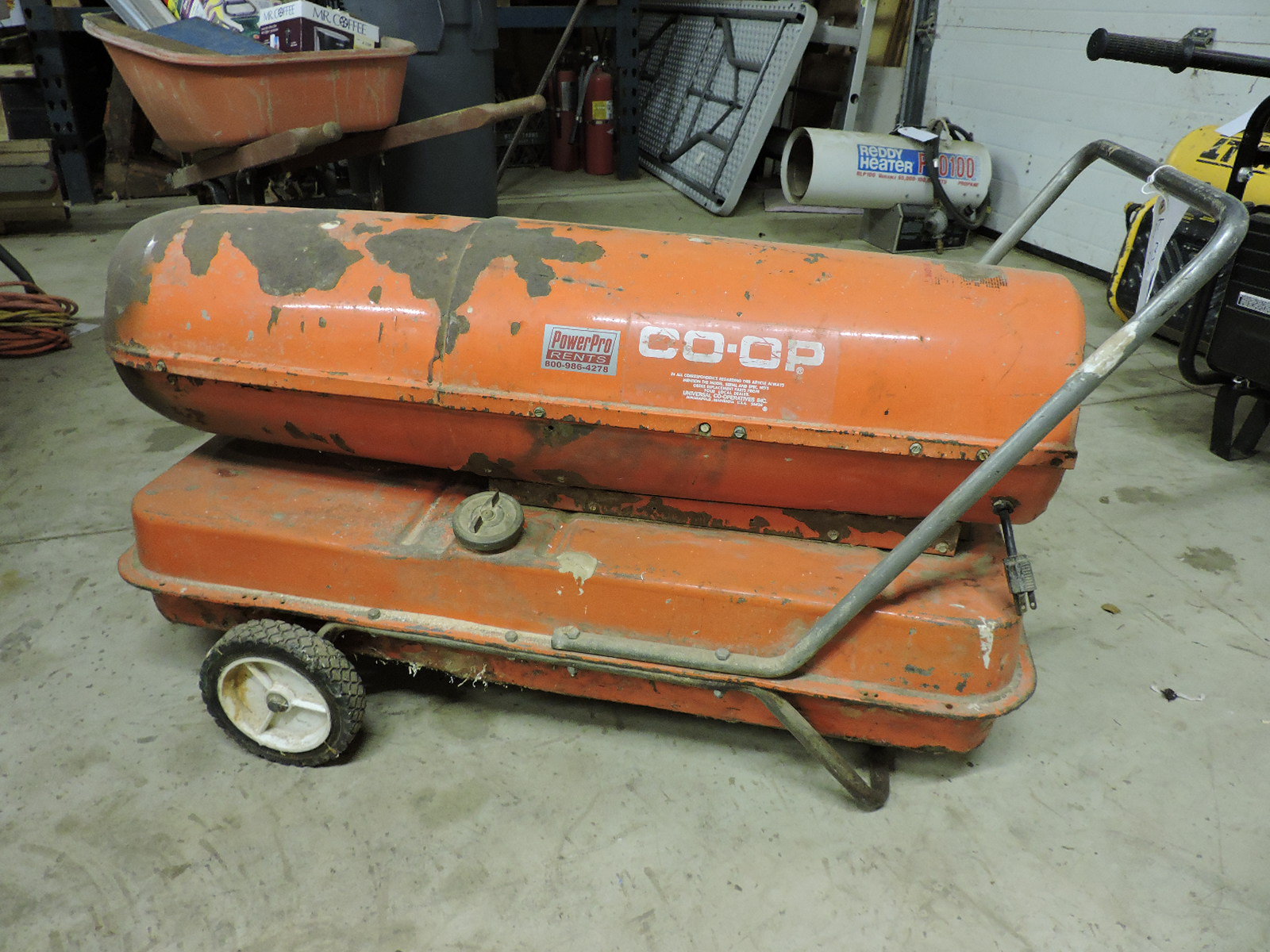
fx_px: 881
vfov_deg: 56.8
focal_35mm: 24
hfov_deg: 71.6
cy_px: 476
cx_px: 635
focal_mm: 4.3
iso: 400
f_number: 3
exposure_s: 1/13
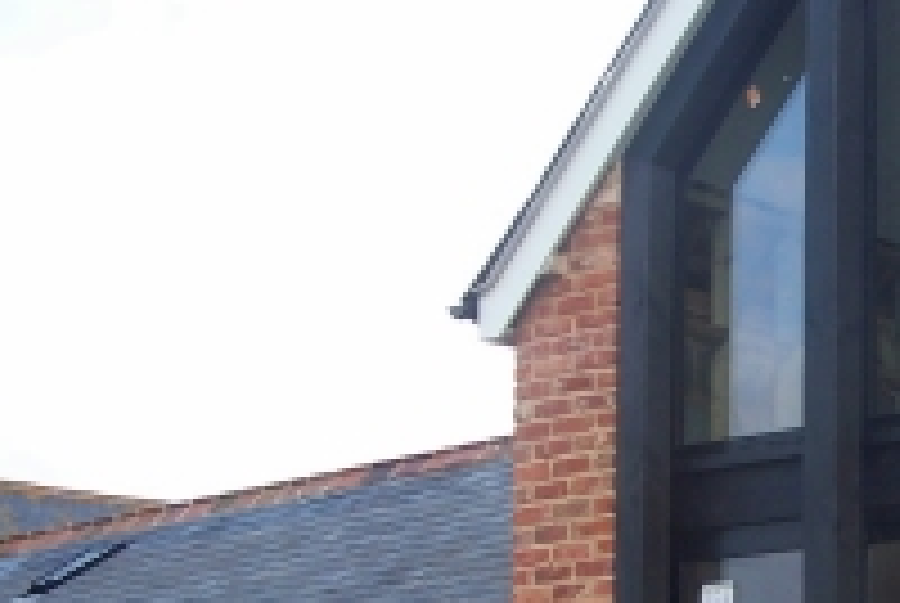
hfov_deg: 19.3
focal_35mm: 101
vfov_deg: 13.5
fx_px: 2529
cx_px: 1008
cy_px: 468
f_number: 2.8
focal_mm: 6.3
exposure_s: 1/180
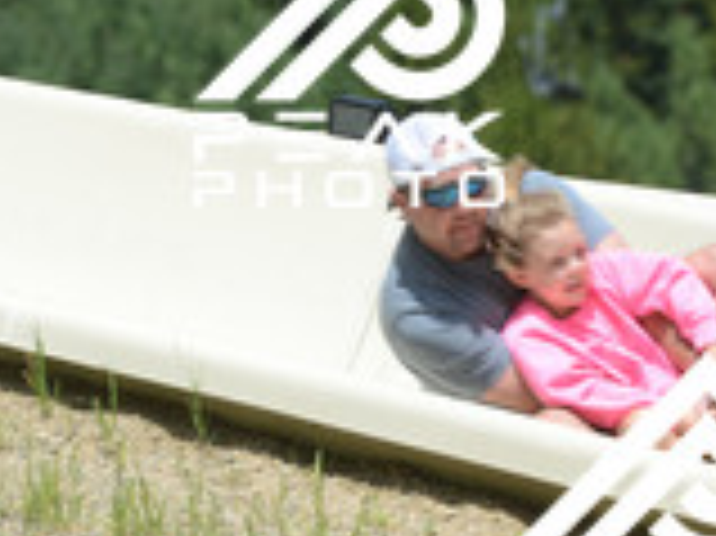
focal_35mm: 472
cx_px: 666
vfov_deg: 3.1
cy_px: 484
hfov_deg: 4.2
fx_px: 9756
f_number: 6.3
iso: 200
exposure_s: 1/640
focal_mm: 195
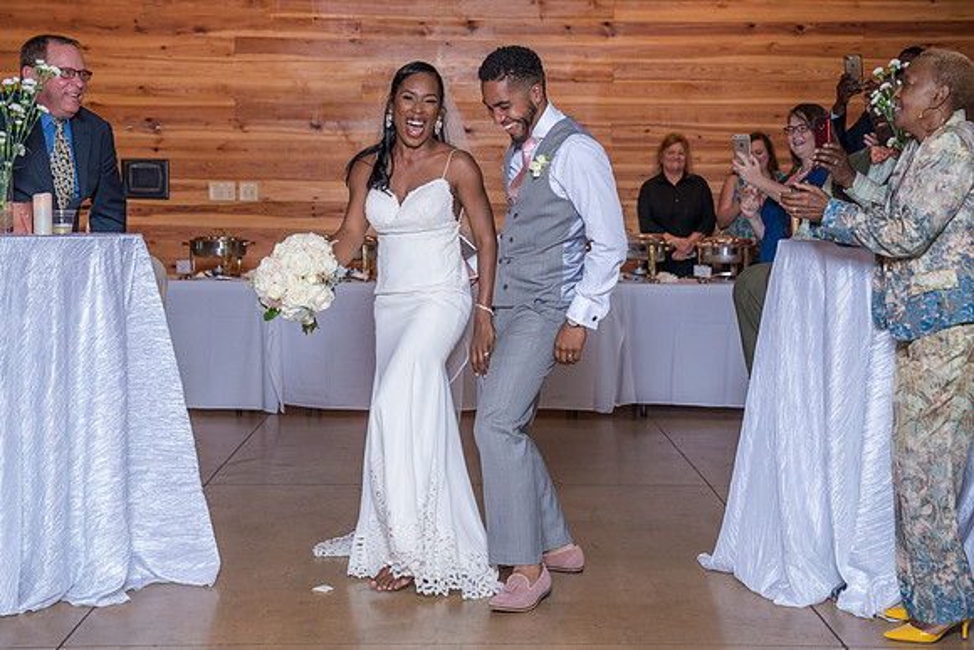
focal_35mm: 63
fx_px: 1699
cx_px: 504
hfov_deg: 32.0
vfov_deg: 21.7
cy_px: 309
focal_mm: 52
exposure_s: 1/200
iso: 2000
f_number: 4.5
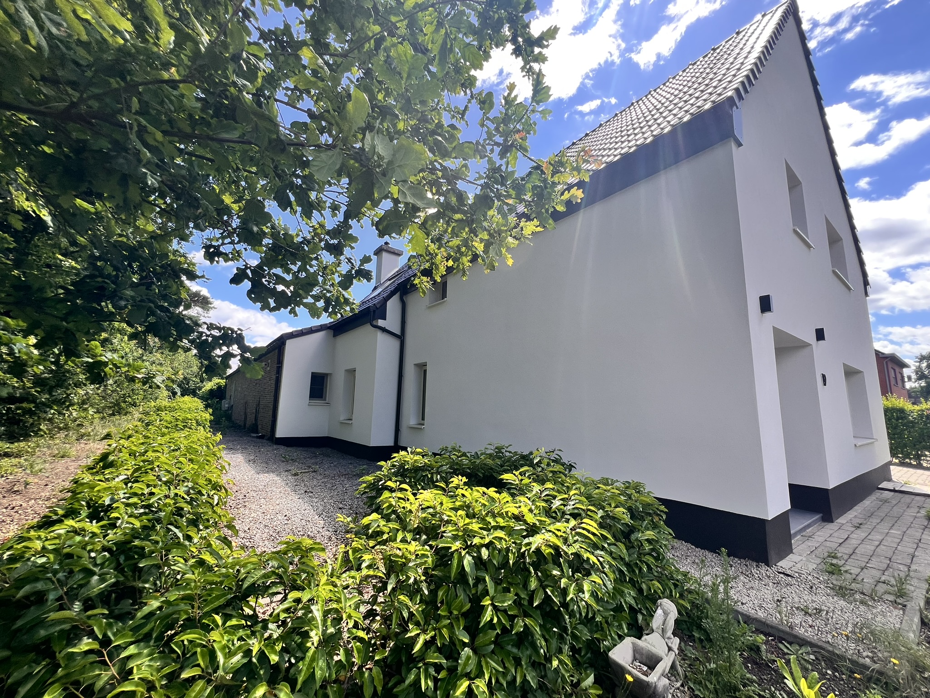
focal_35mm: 13
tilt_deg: +9.6
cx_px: 465
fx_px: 349
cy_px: 349
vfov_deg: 89.9
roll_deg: -1.8
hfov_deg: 106.2
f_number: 1.8
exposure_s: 1/369
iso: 32
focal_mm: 1.57
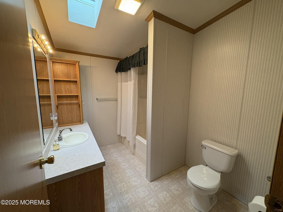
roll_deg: +0.3
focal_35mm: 14
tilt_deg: -7.7
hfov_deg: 102.1
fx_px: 114
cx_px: 142
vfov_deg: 85.7
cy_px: 106
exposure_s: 1/60
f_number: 2.2
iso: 200
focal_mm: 2.22
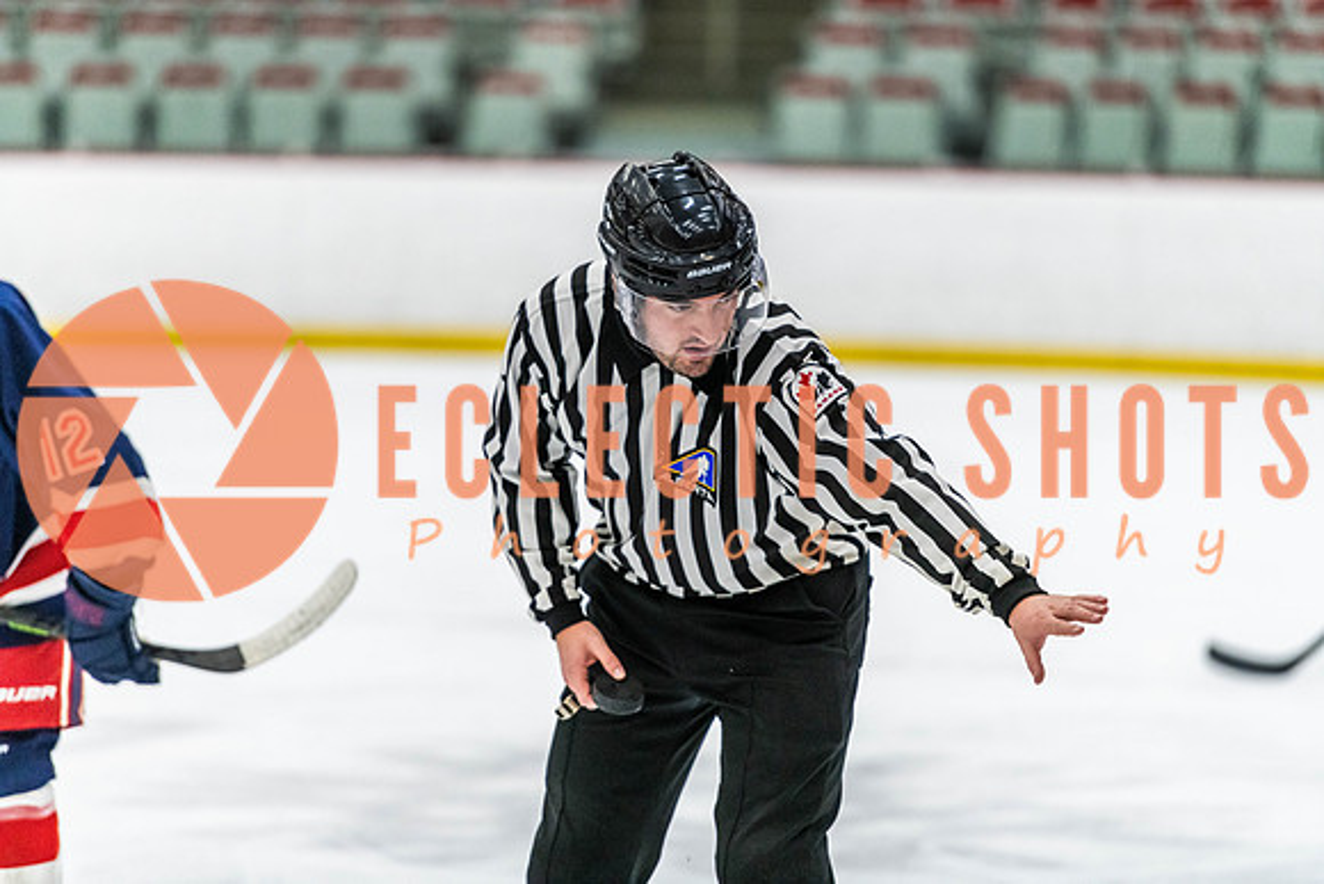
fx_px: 7173
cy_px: 442
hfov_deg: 10.5
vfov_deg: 7.0
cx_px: 662
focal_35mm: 195
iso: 3200
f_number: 2.8
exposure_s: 1/640
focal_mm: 195
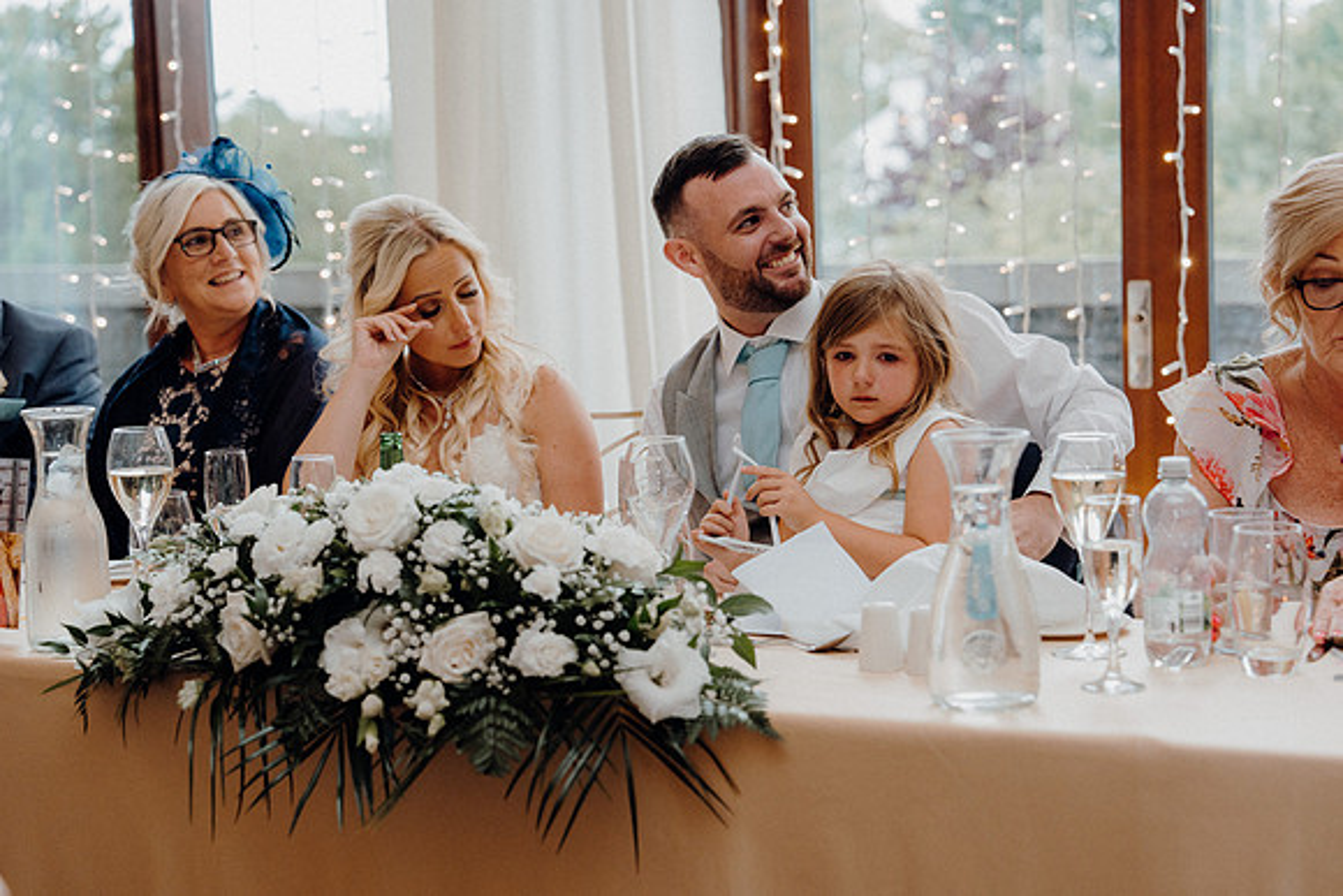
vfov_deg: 19.5
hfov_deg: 28.8
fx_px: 2612
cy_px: 448
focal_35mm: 70
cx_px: 672
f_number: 3.5
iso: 1600
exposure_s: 1/160
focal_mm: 70
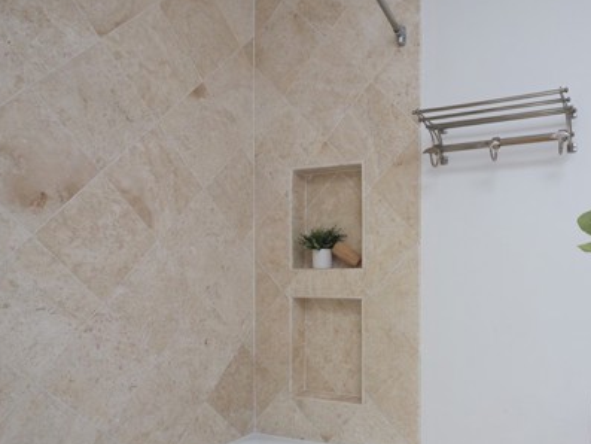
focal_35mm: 29
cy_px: 296
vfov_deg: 47.5
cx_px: 405
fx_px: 495
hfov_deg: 59.9
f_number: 8
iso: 640
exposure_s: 1/50
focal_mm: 9
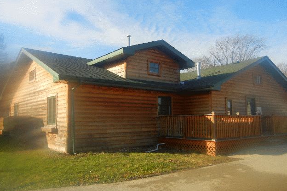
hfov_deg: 58.7
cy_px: 92
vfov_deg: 41.1
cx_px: 144
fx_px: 255
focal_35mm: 32
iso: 160
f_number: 3.5
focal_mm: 5.4
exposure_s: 1/775
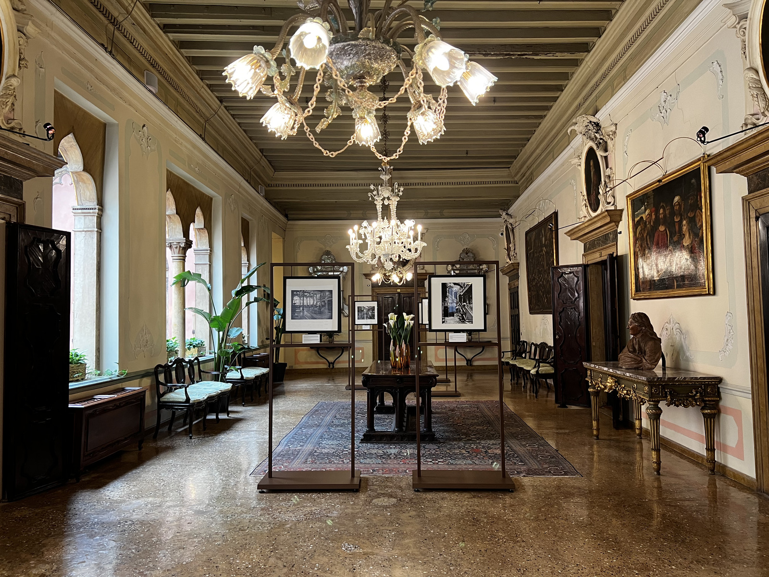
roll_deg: +1.2
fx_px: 578
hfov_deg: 67.3
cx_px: 384
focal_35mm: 26
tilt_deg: +2.3
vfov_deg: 53.1
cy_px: 288
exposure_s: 1/50
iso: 100
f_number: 1.5
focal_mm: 5.7
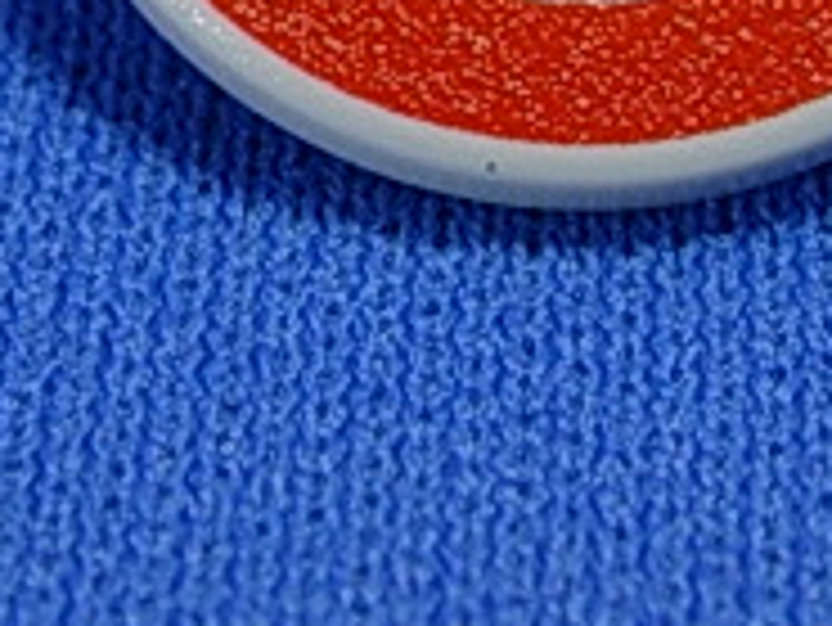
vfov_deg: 6.0
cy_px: -351
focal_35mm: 246
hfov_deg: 8.0
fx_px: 5916
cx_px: 526
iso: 70
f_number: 3.7
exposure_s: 1/32
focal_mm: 10.8
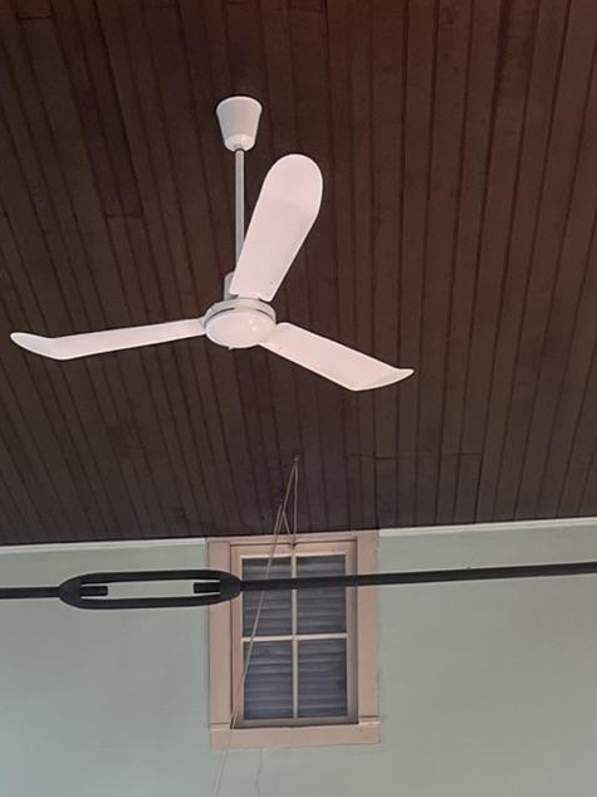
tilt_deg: +0.1
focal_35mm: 84
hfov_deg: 17.5
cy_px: 1266
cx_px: 210
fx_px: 1933
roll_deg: +1.1
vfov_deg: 19.6
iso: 100
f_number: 1.6
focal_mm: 5.1
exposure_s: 1/120
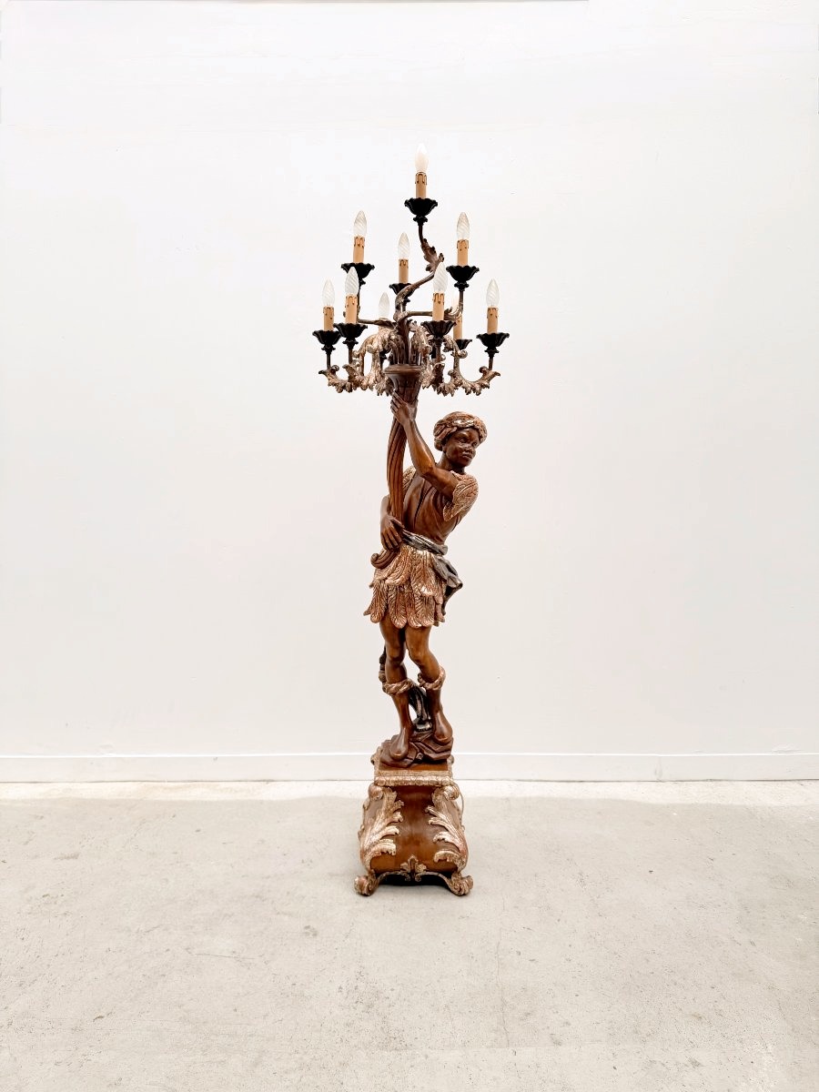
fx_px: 757
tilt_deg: -9.5
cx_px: 410
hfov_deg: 56.8
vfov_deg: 71.6
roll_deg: +0.1
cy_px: 546
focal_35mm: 24
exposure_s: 1/504
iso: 80
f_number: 1.78
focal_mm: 6.76
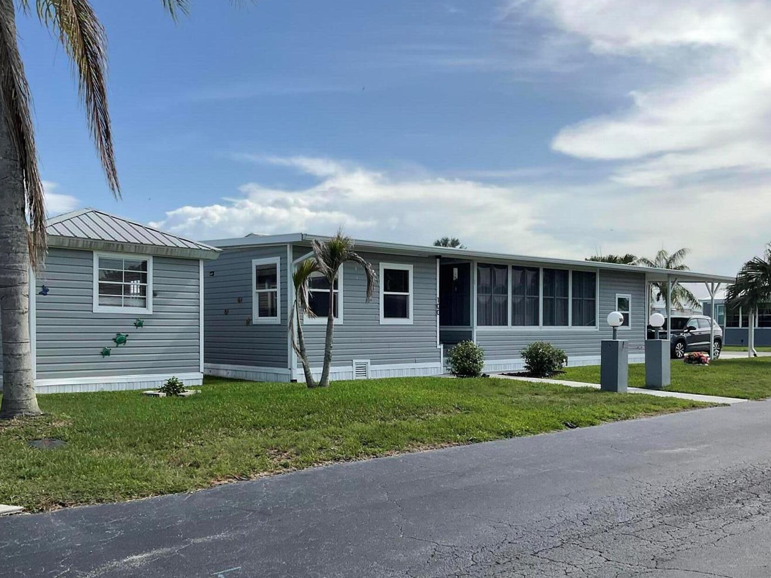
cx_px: 383
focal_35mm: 35
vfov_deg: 40.5
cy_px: 342
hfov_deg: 52.6
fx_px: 779
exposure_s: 1/2227
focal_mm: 3
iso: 16
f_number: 1.8
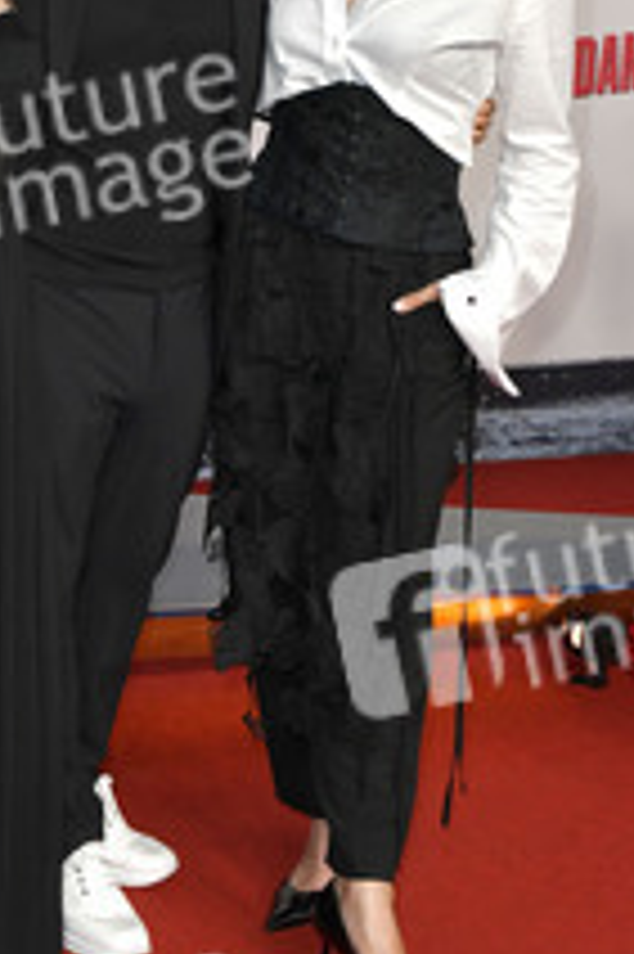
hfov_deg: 16.3
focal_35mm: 83
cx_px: 153
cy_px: 387
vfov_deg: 24.5
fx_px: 2196
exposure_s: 1/160
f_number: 7.1
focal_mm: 44
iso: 1600
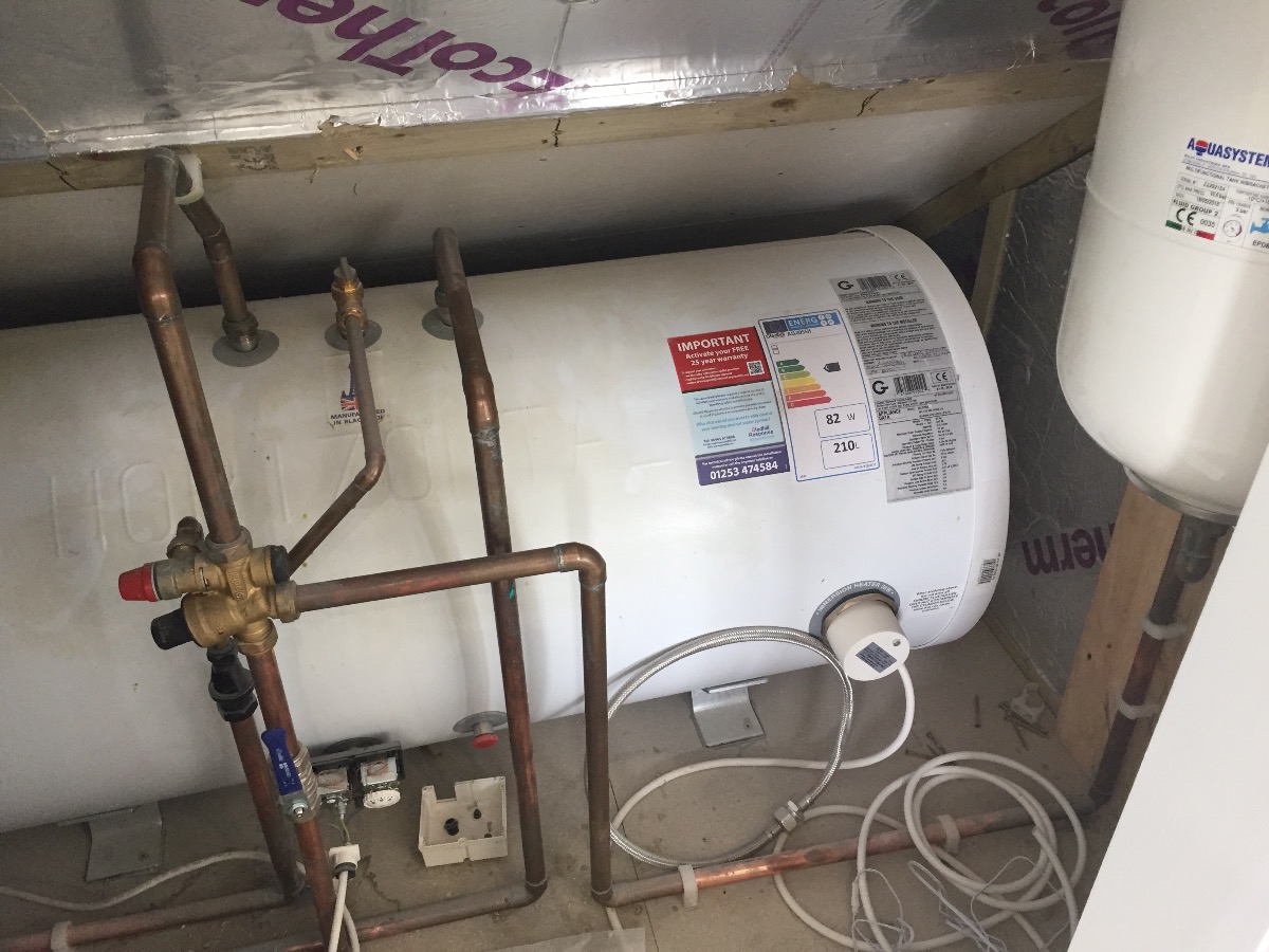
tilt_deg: -35.7
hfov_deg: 61.7
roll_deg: +0.2
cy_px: 476
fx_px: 1063
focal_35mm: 29
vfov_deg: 48.2
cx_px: 634
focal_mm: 4.15
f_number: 2.2
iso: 80
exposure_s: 1/33
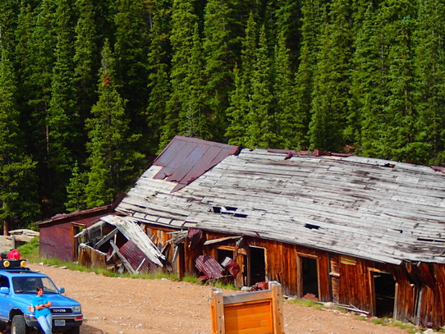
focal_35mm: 118
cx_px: 232
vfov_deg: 12.6
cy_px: 204
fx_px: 1518
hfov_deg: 16.7
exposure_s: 1/400
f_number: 5.6
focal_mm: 14.41
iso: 100
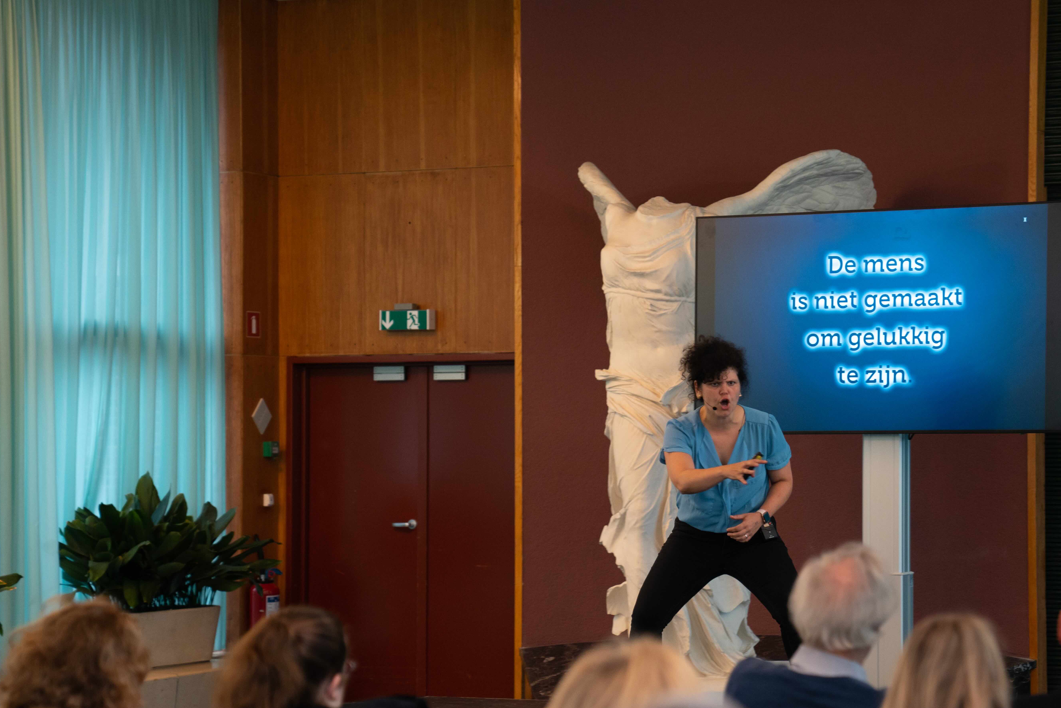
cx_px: 596
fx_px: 2711
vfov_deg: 14.8
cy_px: 446
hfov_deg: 22.1
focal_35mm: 92
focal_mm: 70
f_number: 2.8
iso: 800
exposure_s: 1/100
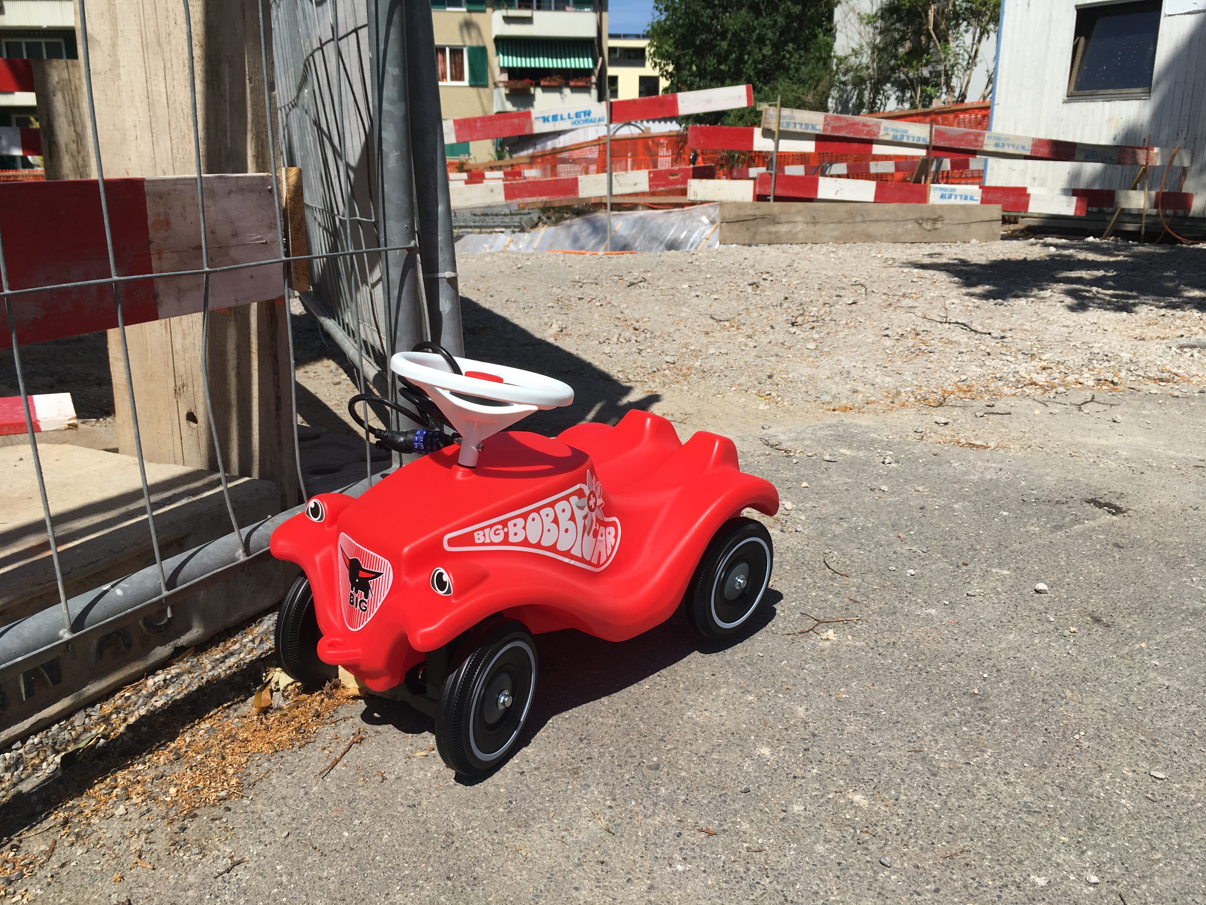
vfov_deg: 48.2
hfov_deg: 61.7
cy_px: 452
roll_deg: +0.4
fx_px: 1010
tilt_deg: -15.2
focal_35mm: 29
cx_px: 603
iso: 25
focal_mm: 4.15
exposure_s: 1/1972
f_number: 2.2
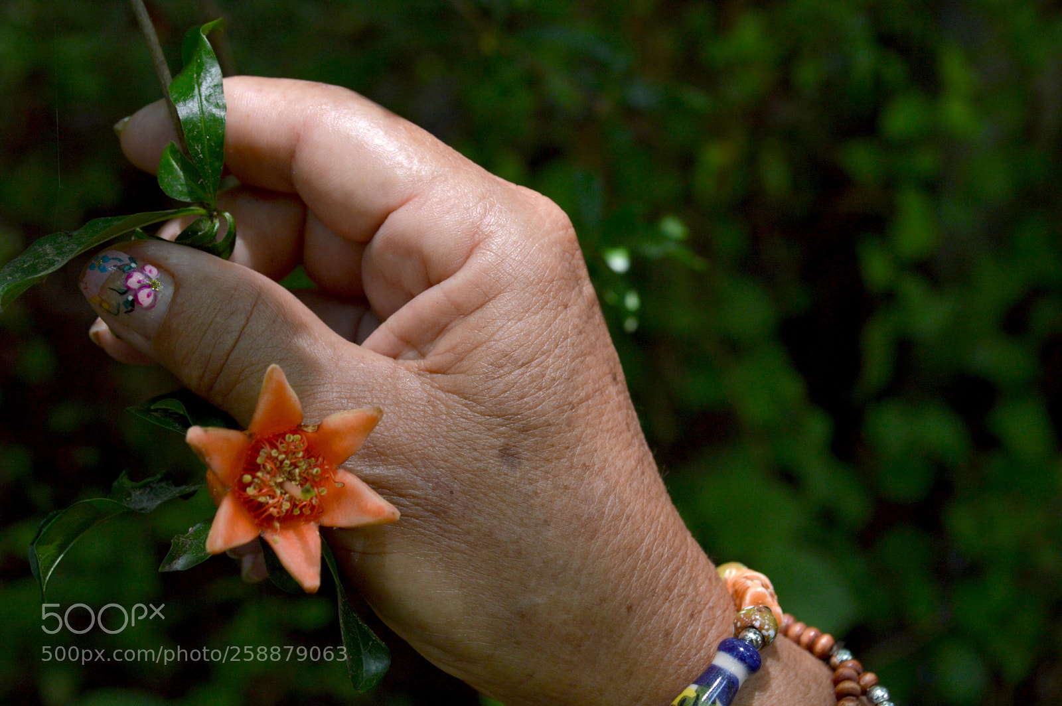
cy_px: 353
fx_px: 1680
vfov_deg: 23.7
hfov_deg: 35.1
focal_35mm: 57
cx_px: 531
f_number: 6.3
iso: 400
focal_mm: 38
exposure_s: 1/125
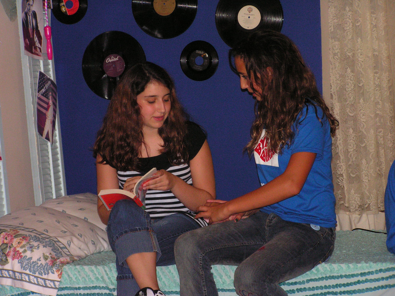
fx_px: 1700
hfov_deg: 13.3
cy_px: 148
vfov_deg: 10.0
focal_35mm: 149
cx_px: 198
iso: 200
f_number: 3.2
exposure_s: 1/160
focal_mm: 24.8
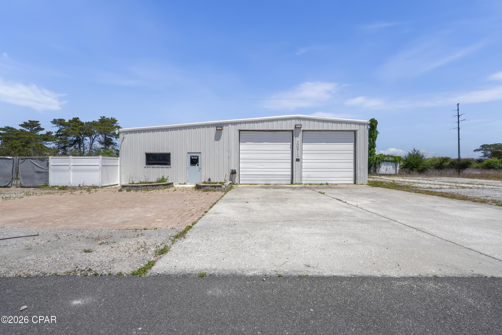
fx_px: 209
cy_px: 168
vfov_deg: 77.3
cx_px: 251
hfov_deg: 100.4
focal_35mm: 15
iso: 100
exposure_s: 1/320
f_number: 6.3
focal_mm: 10
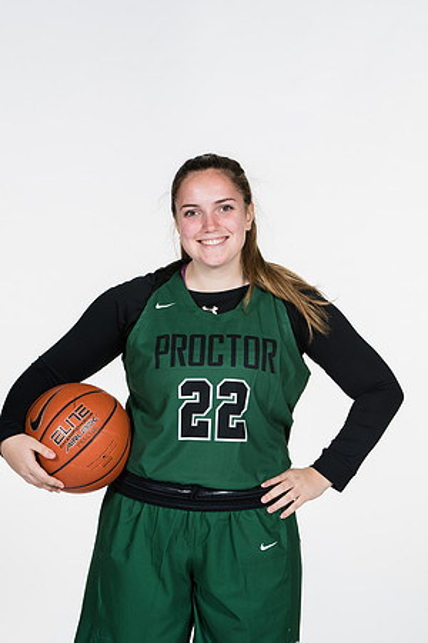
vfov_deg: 11.8
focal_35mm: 174
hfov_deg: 7.9
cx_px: 214
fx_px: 3103
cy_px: 322
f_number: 6.3
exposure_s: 1/160
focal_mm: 116
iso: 200
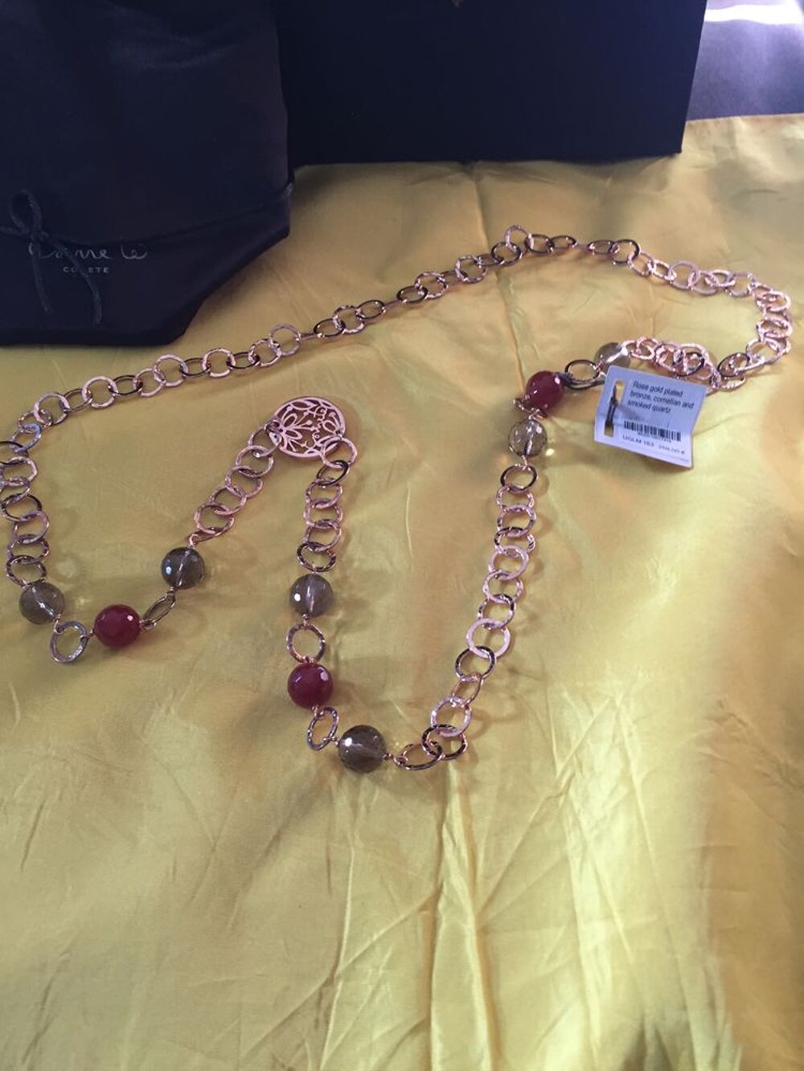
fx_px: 898
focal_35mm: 29
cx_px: 402
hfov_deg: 48.2
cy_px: 536
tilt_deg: -49.8
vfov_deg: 61.7
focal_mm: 4.15
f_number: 2.2
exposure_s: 1/33
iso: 160
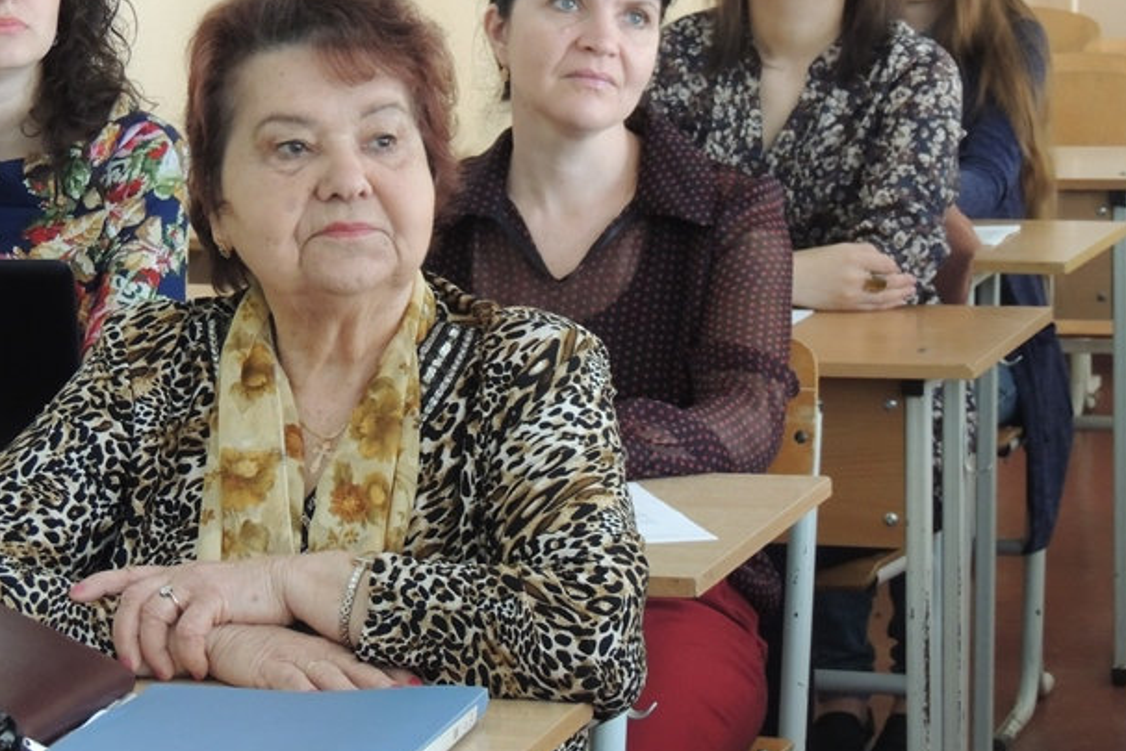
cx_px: 412
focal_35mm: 137
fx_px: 4286
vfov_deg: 10.0
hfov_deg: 14.9
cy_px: 252
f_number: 4.1
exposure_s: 1/25
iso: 640
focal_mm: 17.8
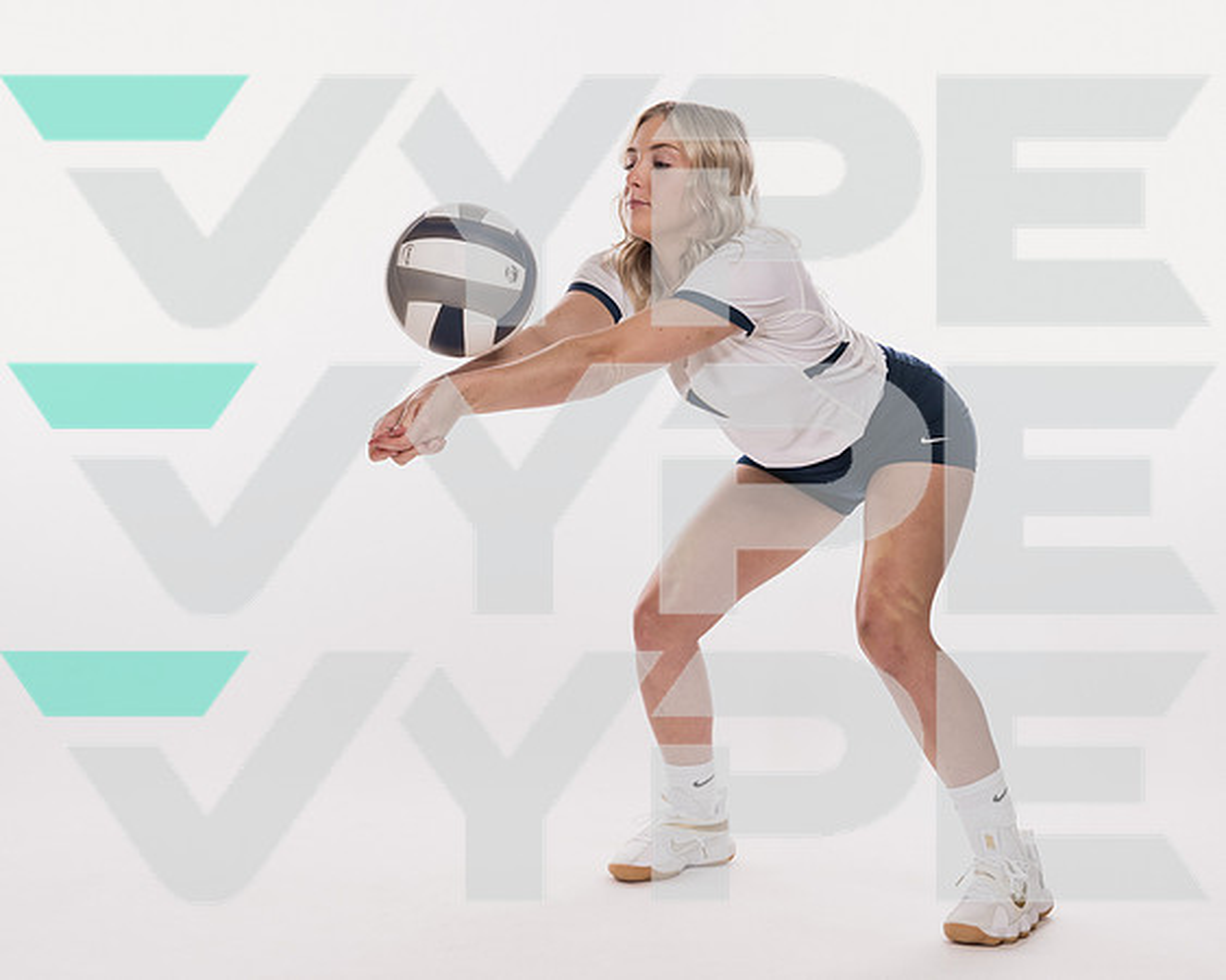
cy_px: 476
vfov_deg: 25.9
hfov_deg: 32.1
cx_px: 629
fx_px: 2129
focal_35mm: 59
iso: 400
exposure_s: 1/250
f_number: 5.6
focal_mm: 46
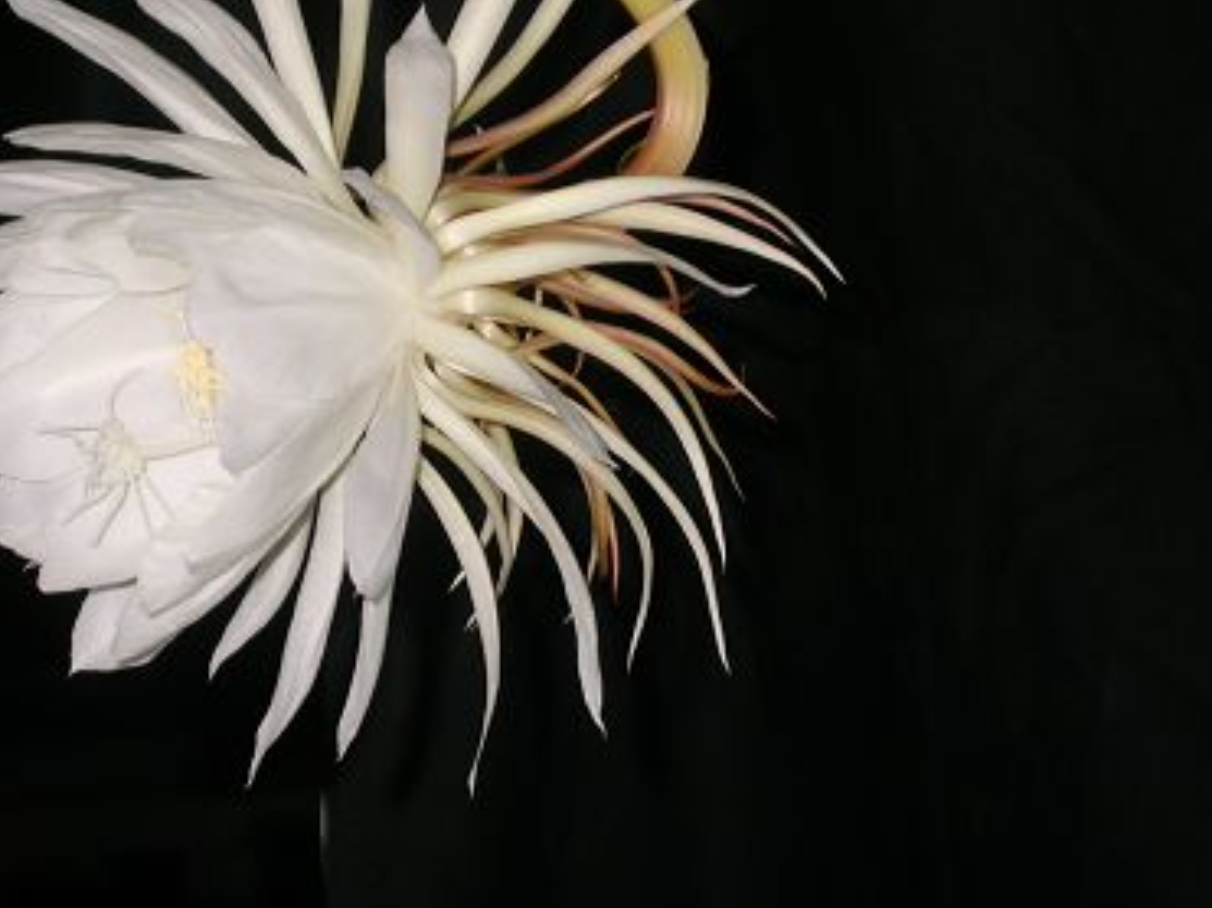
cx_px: 444
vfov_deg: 7.8
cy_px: 351
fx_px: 6650
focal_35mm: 190
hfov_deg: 10.4
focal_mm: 29.3
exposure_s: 1/60.3
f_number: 4.8
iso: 100
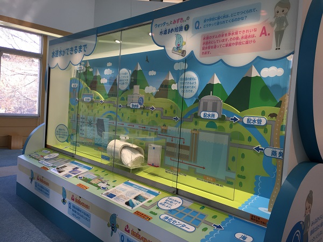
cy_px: 121
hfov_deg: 61.7
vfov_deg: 48.2
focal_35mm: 29
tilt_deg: -3.3
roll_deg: -4.3
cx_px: 162
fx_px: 271
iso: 32
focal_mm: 4.15
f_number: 2.2
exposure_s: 1/50
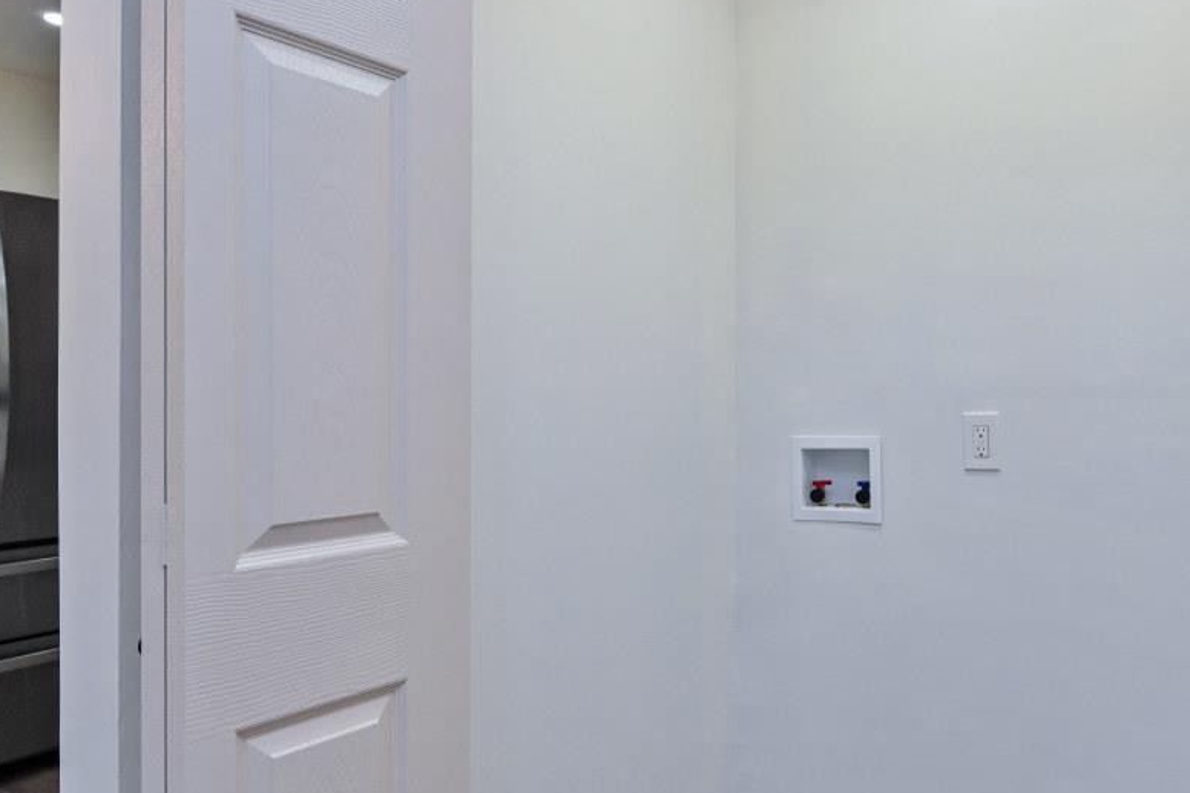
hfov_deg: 62.0
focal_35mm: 29
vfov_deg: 44.9
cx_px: 797
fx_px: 958
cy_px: 405
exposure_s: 1/100
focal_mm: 15
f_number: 5
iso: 200
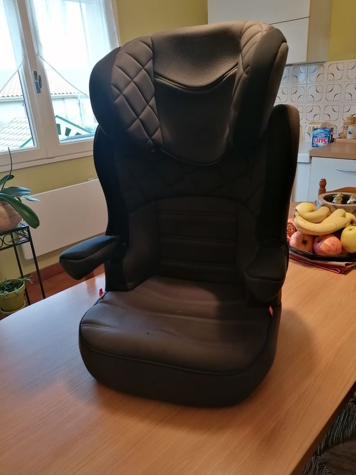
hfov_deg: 51.4
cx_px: 178
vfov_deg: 65.3
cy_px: 238
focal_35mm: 27
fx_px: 370
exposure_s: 1/25
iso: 320
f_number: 1.8
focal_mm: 4.75
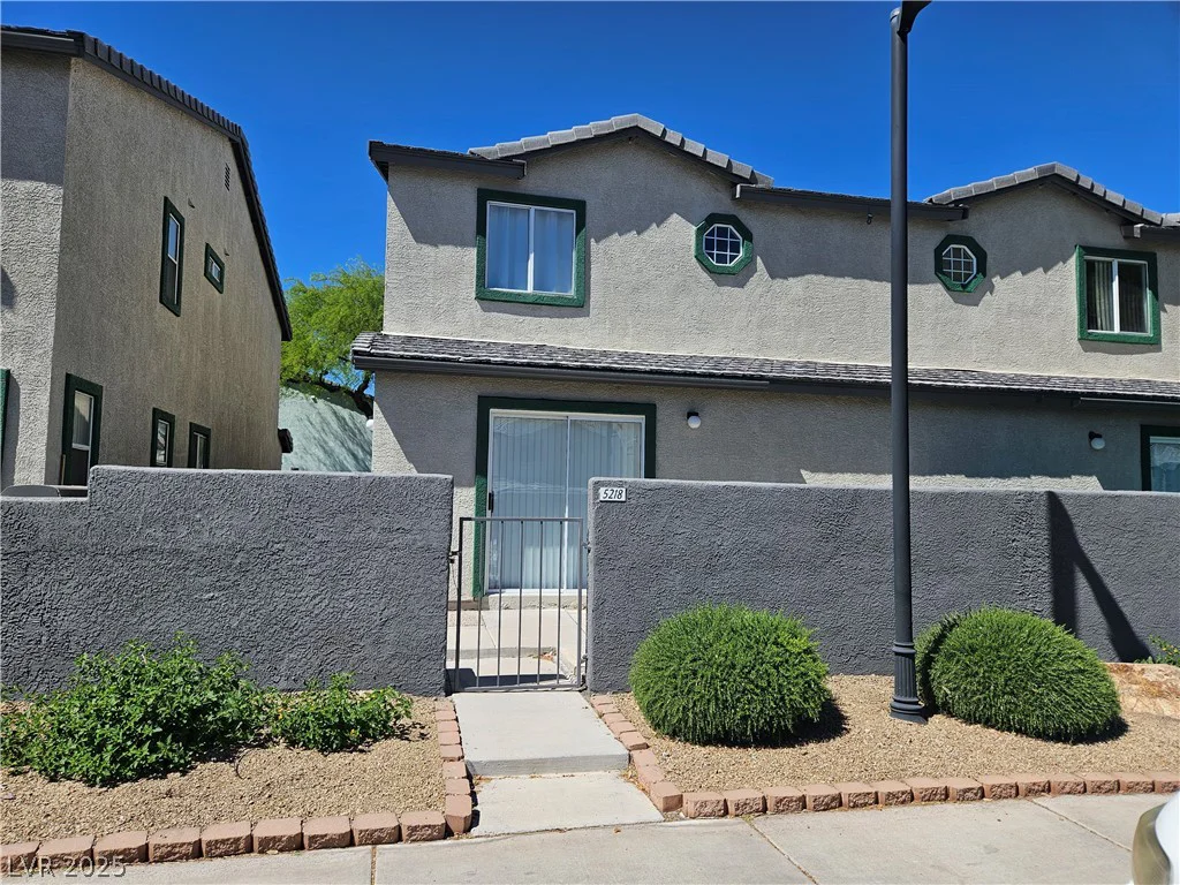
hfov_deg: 73.9
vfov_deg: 58.9
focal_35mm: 23
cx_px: 590
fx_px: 784
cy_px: 442
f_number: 1.8
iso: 25
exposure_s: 1/2016
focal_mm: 5.4
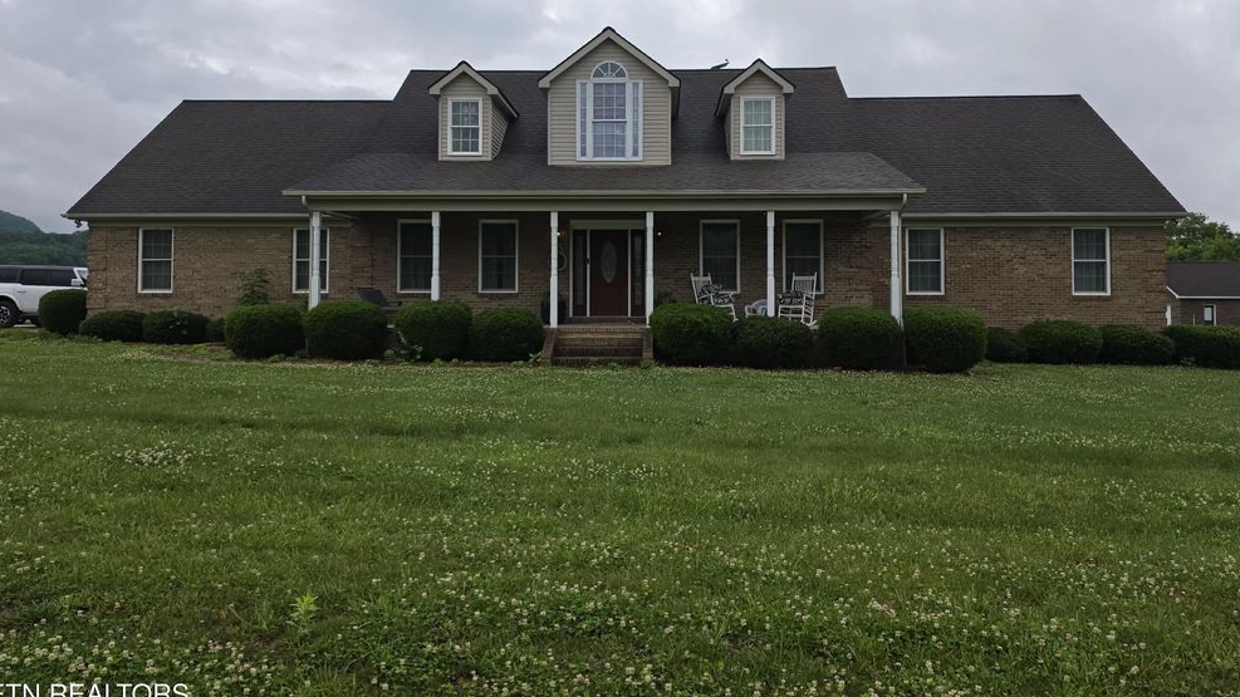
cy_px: 256
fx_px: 855
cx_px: 628
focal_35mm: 26
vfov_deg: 44.0
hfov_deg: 71.9
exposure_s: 1/973
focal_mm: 6.5
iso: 10
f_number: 1.4
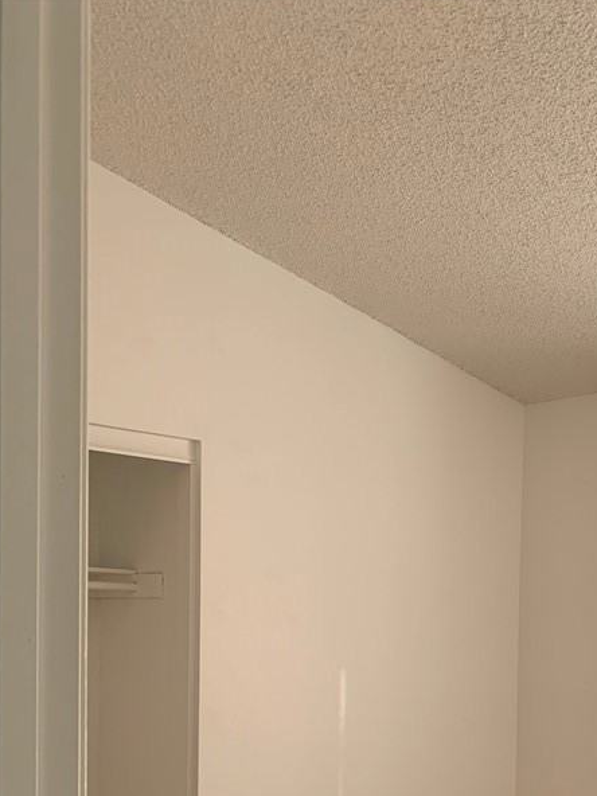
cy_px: 682
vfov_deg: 39.7
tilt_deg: -3.0
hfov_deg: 31.3
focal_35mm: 45
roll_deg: -1.1
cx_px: 487
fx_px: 1035
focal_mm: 4.25
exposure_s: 1/121
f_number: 1.8
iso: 64
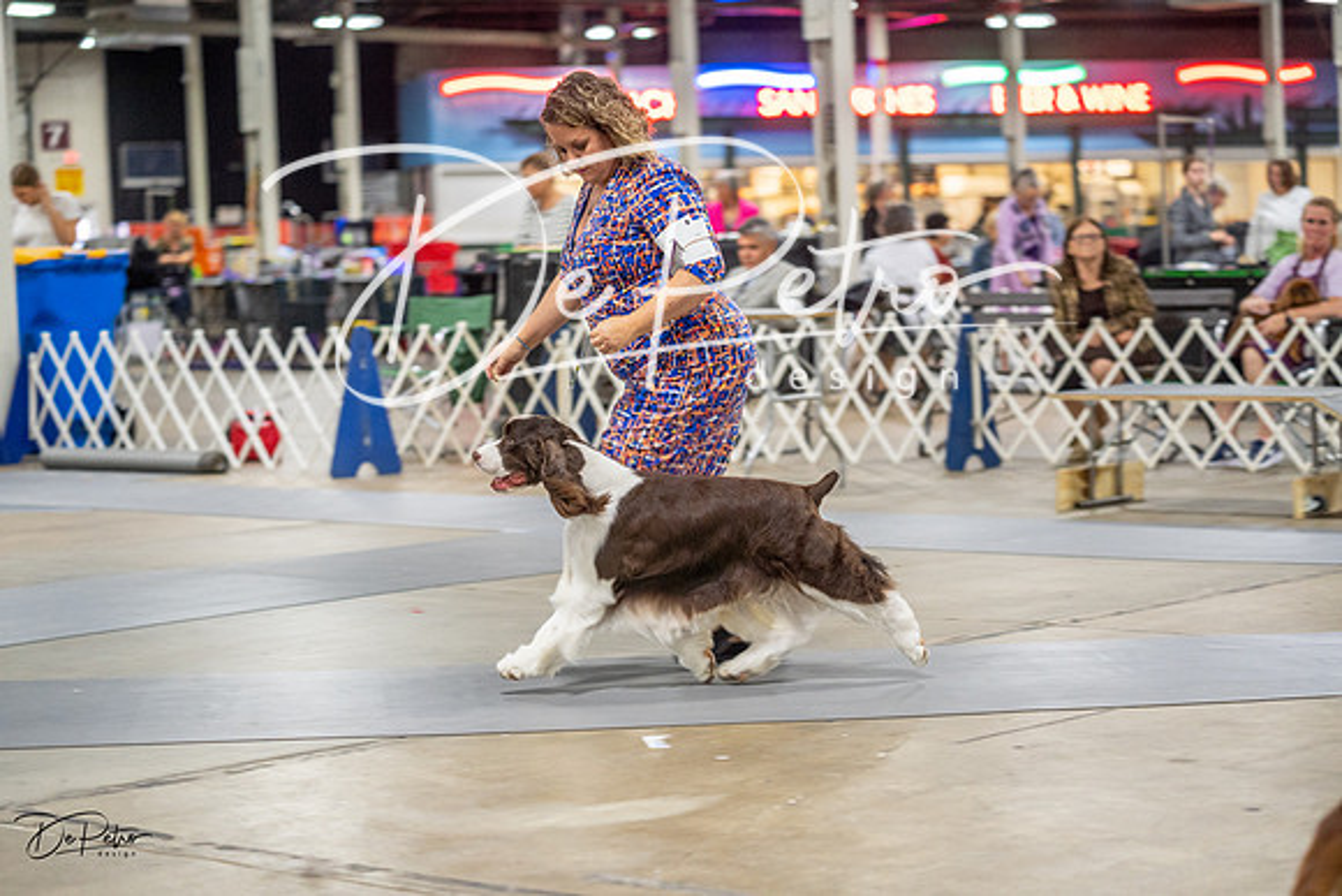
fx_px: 3244
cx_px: 671
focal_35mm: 87
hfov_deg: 23.4
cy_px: 448
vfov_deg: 15.7
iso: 2000
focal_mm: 87
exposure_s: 1/160
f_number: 2.8
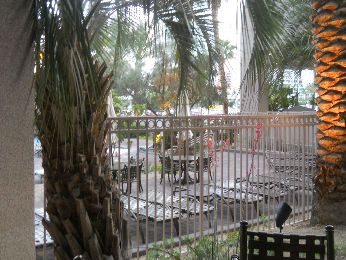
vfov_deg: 35.1
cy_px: 130
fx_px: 410
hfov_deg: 45.8
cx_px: 173
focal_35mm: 41
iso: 400
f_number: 3.1
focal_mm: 6.72
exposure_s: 1/30
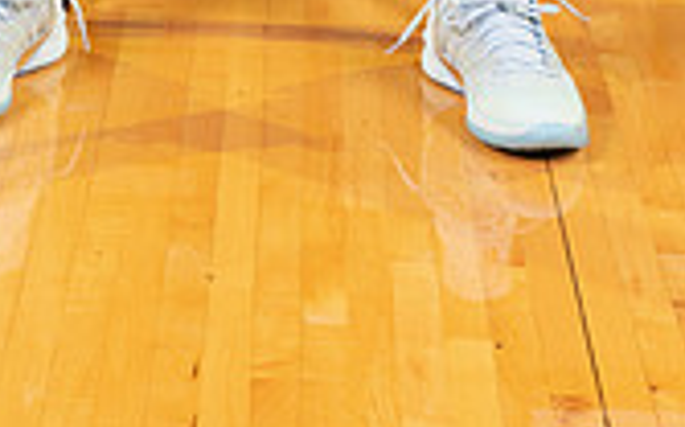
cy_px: -468
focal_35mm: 154
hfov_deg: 13.6
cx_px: 320
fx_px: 2872
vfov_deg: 8.0
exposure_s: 1/320
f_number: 7.1
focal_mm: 56
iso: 320
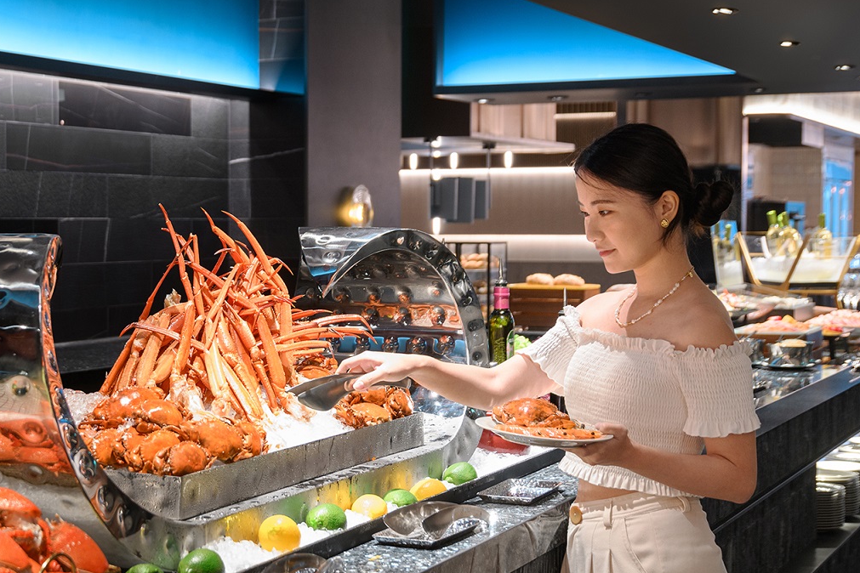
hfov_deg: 27.6
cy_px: 313
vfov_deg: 18.9
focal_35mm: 72
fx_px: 1720
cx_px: 205
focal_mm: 35
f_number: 4
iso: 250
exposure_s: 1/10
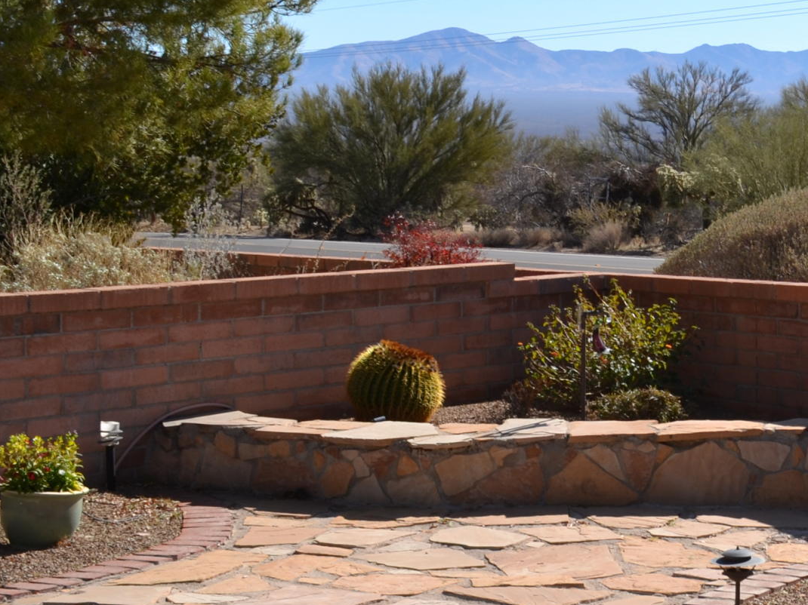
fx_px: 2077
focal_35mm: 89
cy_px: 192
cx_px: 974
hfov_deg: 20.6
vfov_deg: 16.5
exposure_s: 1/200
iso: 100
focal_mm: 22
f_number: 9
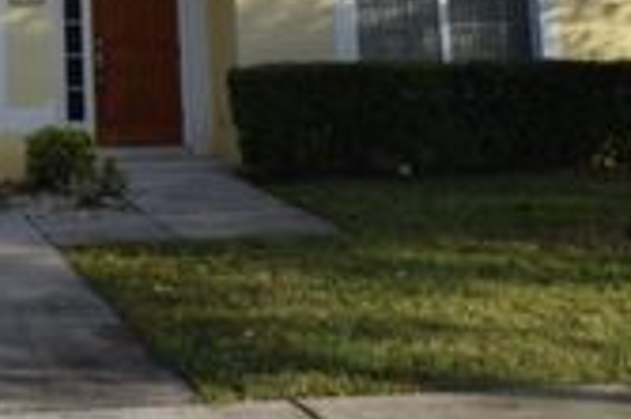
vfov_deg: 15.7
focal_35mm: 81
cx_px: -53
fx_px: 1418
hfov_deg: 23.6
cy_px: -183
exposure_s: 1/250
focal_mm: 18
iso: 200
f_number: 8
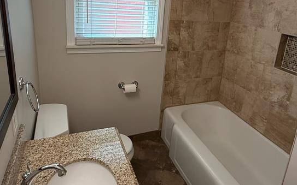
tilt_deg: -16.2
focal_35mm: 28
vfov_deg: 43.7
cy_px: 58
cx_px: 166
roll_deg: -5.3
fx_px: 227
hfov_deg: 66.3
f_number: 2.2
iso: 200
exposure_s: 1/120
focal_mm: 2.22
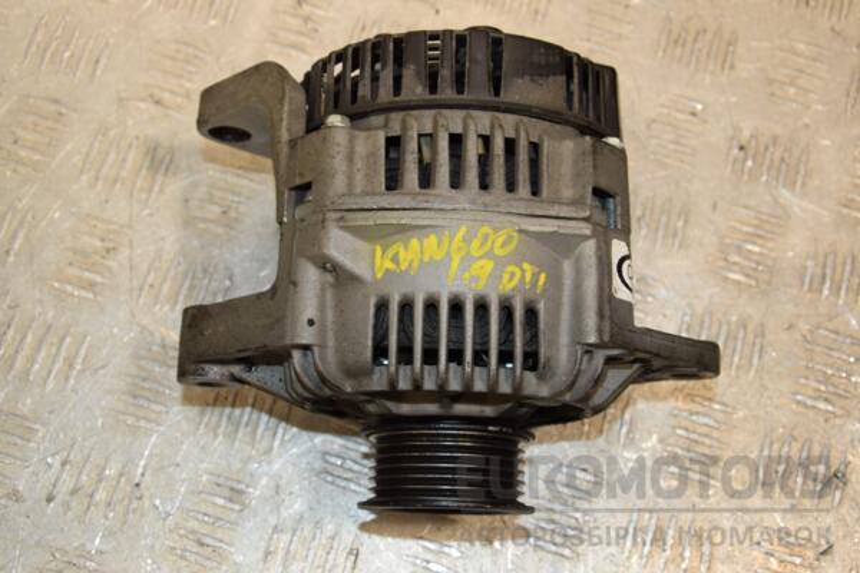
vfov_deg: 26.5
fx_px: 1218
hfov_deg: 38.9
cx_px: 430
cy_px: 286
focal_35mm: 51
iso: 800
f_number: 8
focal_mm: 34
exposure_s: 1/200
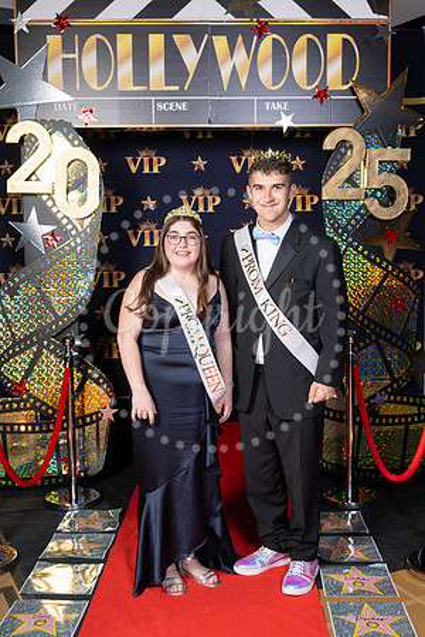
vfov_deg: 46.4
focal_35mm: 42
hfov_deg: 31.9
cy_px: 318
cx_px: 212
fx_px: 744
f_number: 8
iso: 400
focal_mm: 42
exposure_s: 1/125
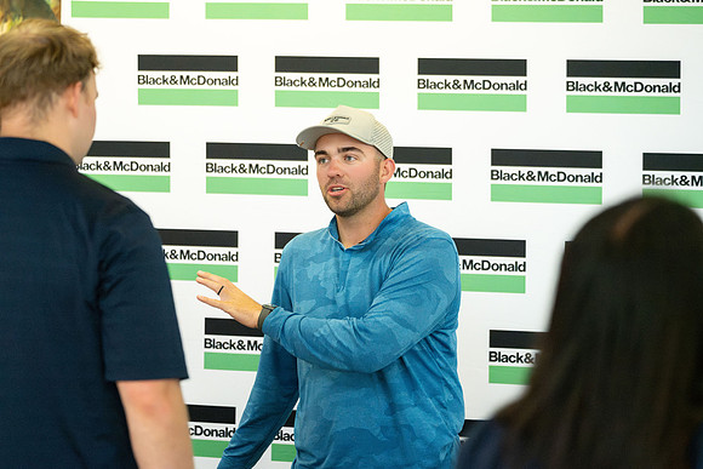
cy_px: 234
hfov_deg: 23.1
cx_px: 352
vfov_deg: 15.5
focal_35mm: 88
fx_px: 1719
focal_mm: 88
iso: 8000
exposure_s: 1/800
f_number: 2.8
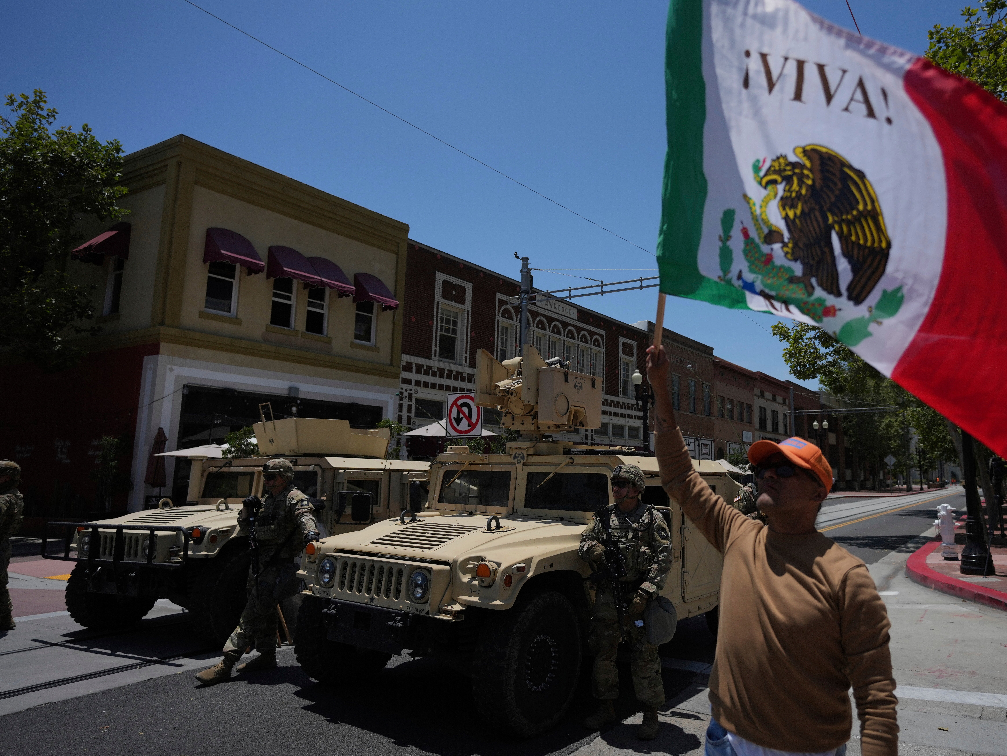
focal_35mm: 25
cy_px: 350
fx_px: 727
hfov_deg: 68.7
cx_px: 605
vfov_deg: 54.8
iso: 250
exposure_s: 1/12800
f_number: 2.8
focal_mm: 21
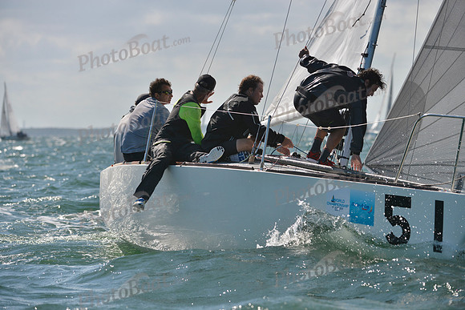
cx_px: 232
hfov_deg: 10.3
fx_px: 2584
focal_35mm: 200
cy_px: 155
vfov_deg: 6.9
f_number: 5.6
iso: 280
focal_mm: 200
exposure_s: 1/2500
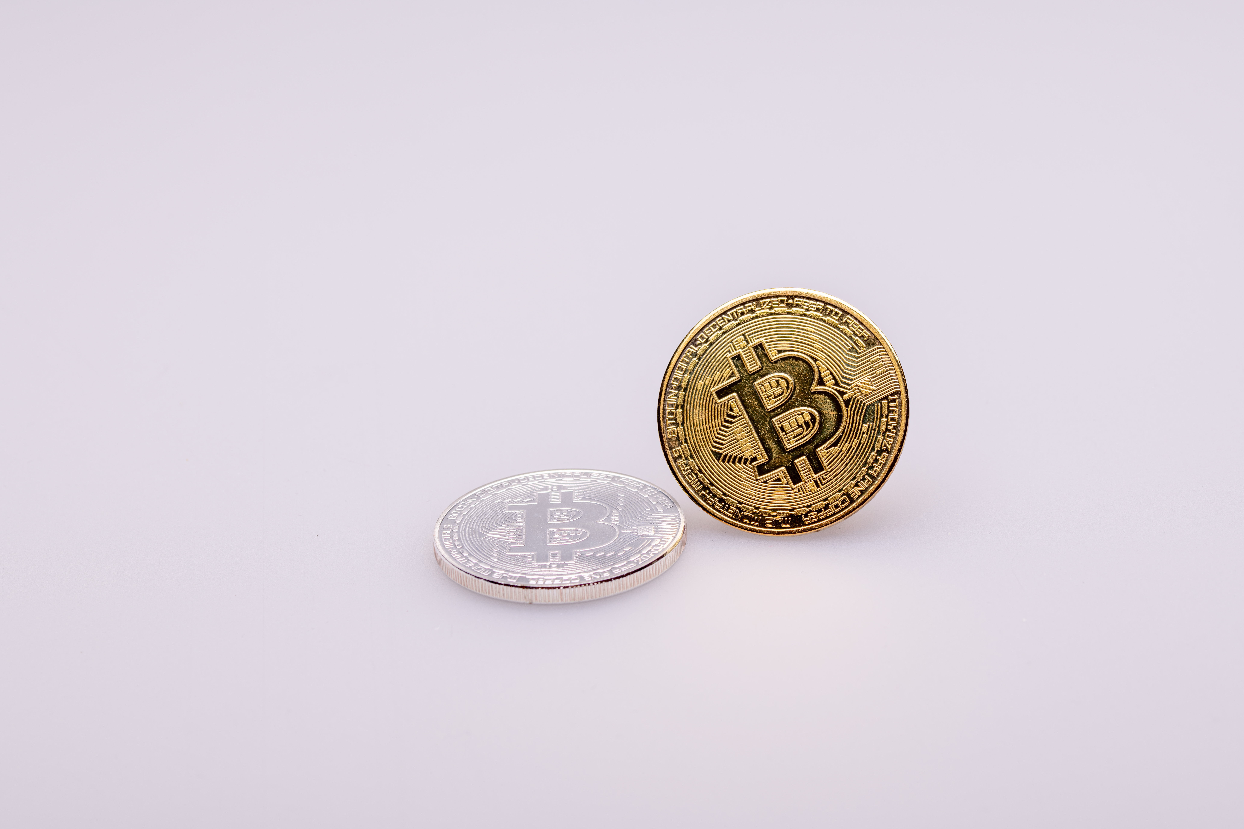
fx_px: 3628
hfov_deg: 19.5
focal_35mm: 105
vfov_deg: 13.0
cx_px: 622
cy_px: 414
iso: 64
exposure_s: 1/160
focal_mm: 105
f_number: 14
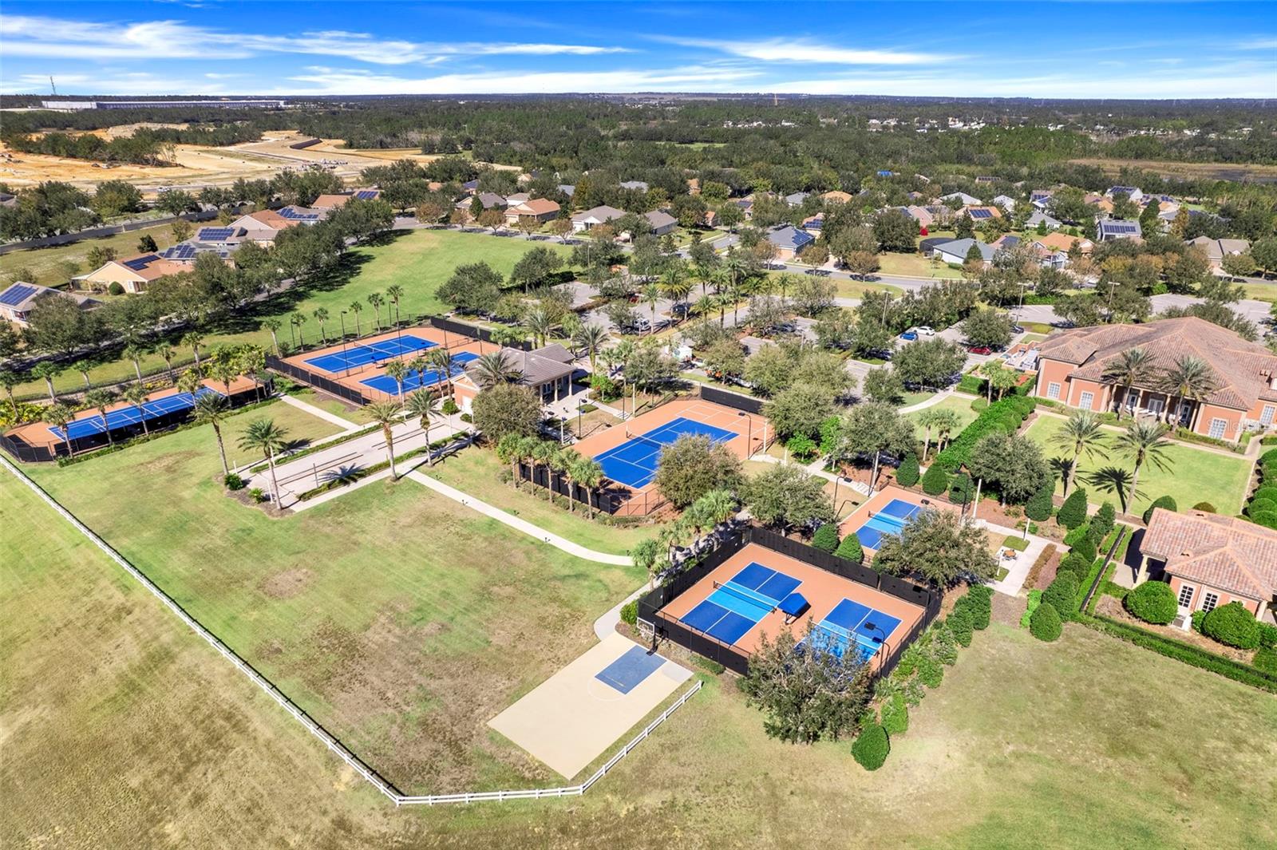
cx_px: 638
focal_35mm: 22
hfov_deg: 78.6
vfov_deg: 57.2
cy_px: 425
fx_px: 780
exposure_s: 1/90
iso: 110
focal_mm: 8.38
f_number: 2.8
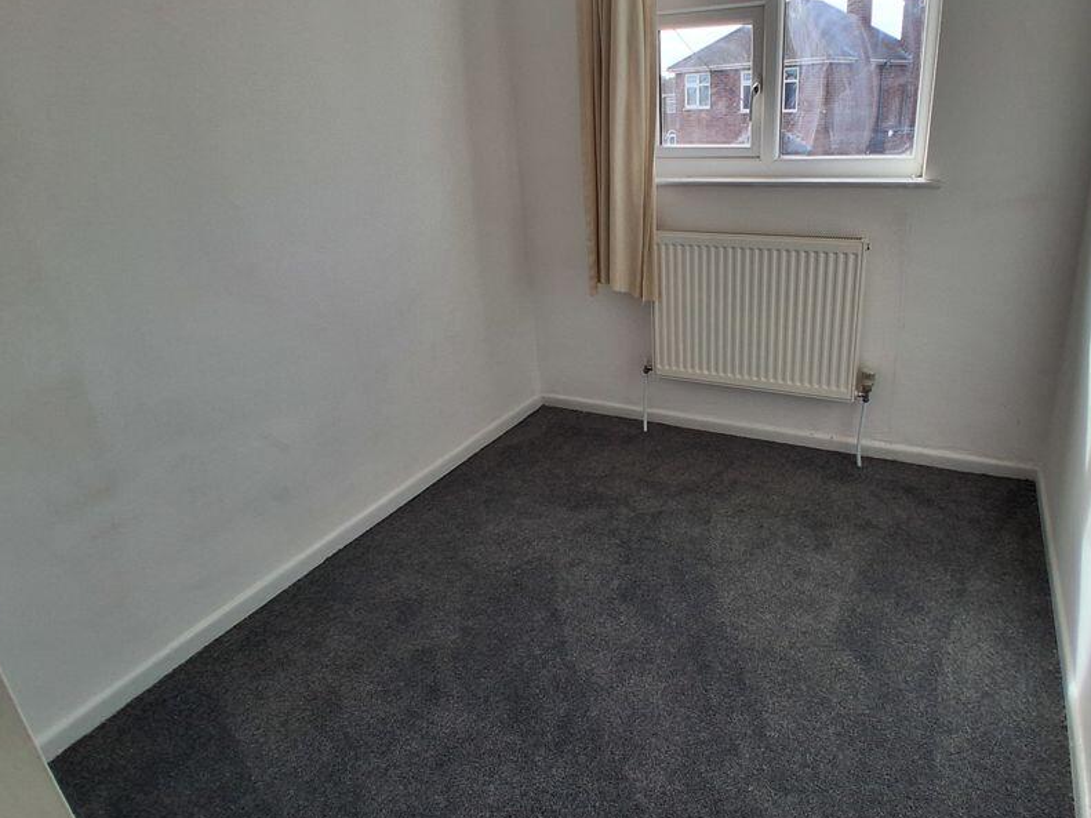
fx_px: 693
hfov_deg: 75.8
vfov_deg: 60.7
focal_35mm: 22
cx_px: 640
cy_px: 339
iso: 50
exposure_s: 1/293
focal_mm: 1.4
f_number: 2.2
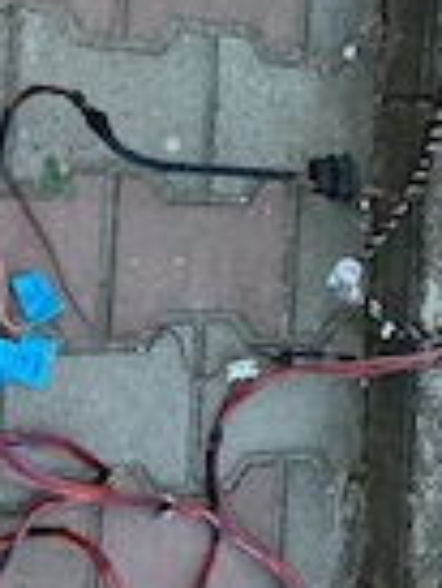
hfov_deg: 19.4
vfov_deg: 25.3
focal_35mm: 76
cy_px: 150
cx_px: 262
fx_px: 1292
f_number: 1.5
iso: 50
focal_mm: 5.7
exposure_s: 1/371
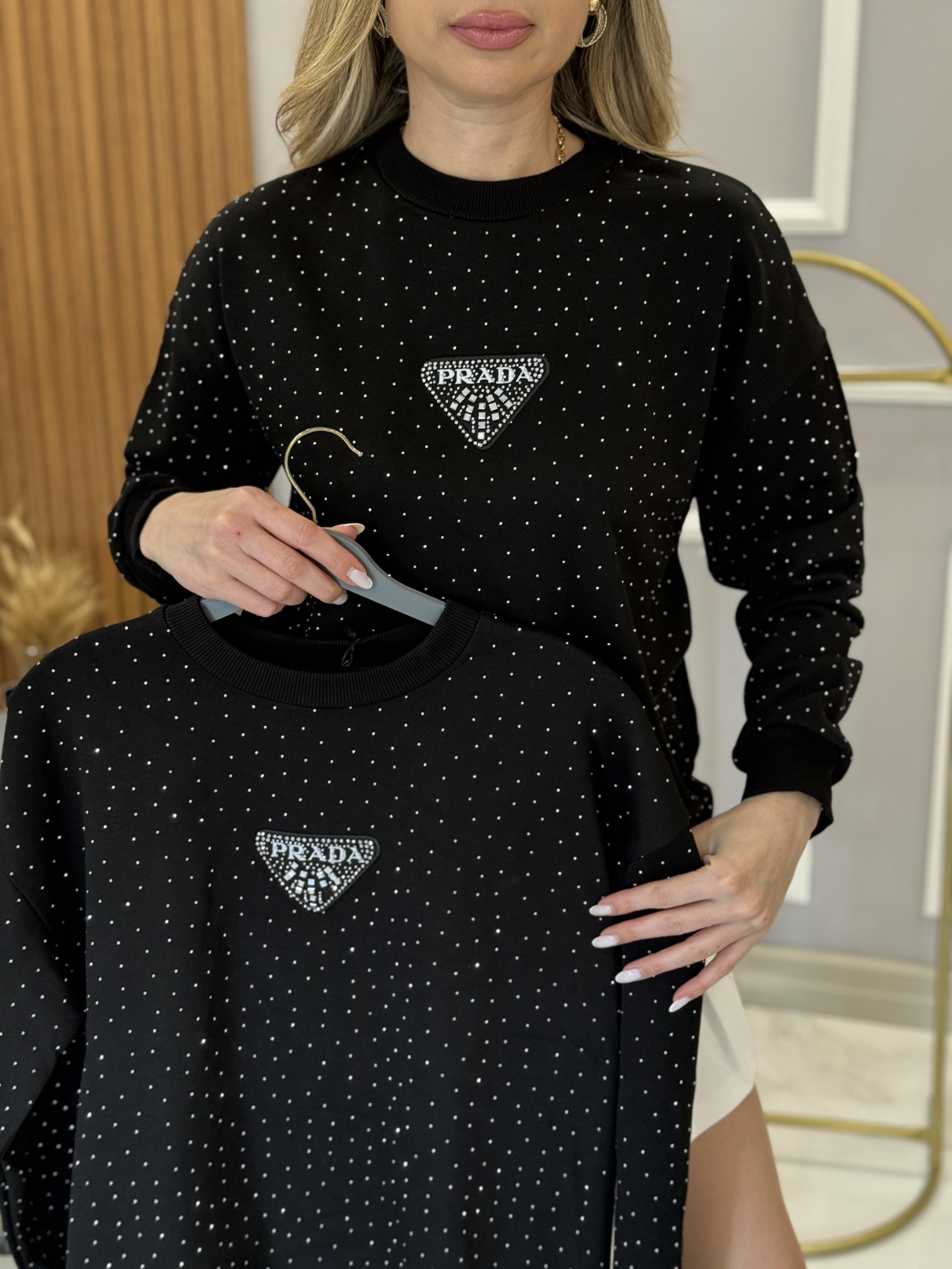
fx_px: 1760
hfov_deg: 30.3
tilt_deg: -18.2
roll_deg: +0.3
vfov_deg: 39.7
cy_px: 634
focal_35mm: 48
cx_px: 476
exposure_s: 1/60
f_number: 1.78
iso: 160
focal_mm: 6.76
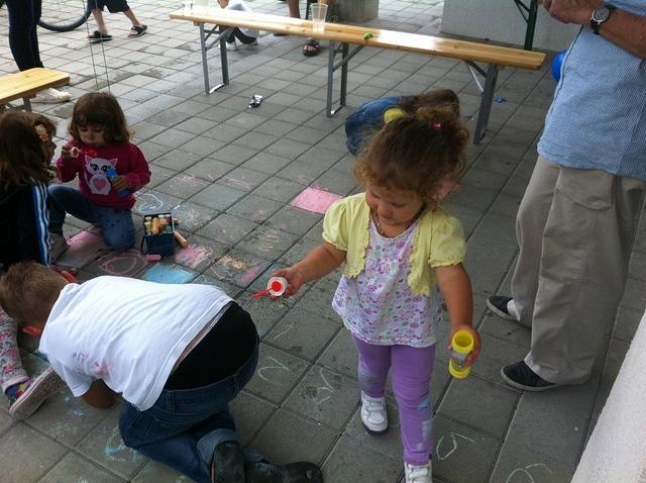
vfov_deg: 40.6
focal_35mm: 35
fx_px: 652
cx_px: 323
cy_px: 242
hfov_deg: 52.7
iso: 80
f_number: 2.8
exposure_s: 1/133
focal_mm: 3.85
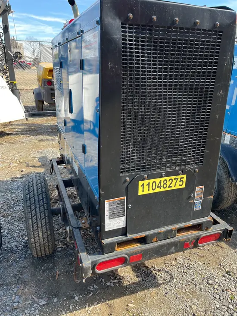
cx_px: 118
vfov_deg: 67.3
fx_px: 237
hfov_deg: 53.1
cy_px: 158
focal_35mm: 26
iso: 50
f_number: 1.6
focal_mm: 5.1
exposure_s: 1/430
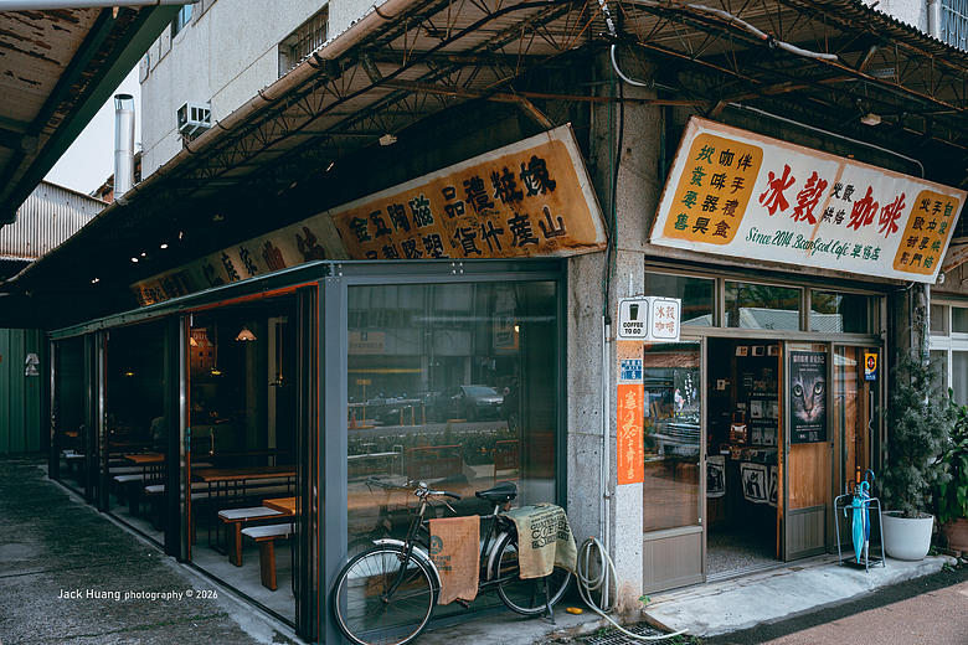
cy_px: 322
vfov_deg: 43.0
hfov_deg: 61.1
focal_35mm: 30
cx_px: 484
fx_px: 820
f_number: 2.8
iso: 400
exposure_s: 1/2000
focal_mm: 30.5
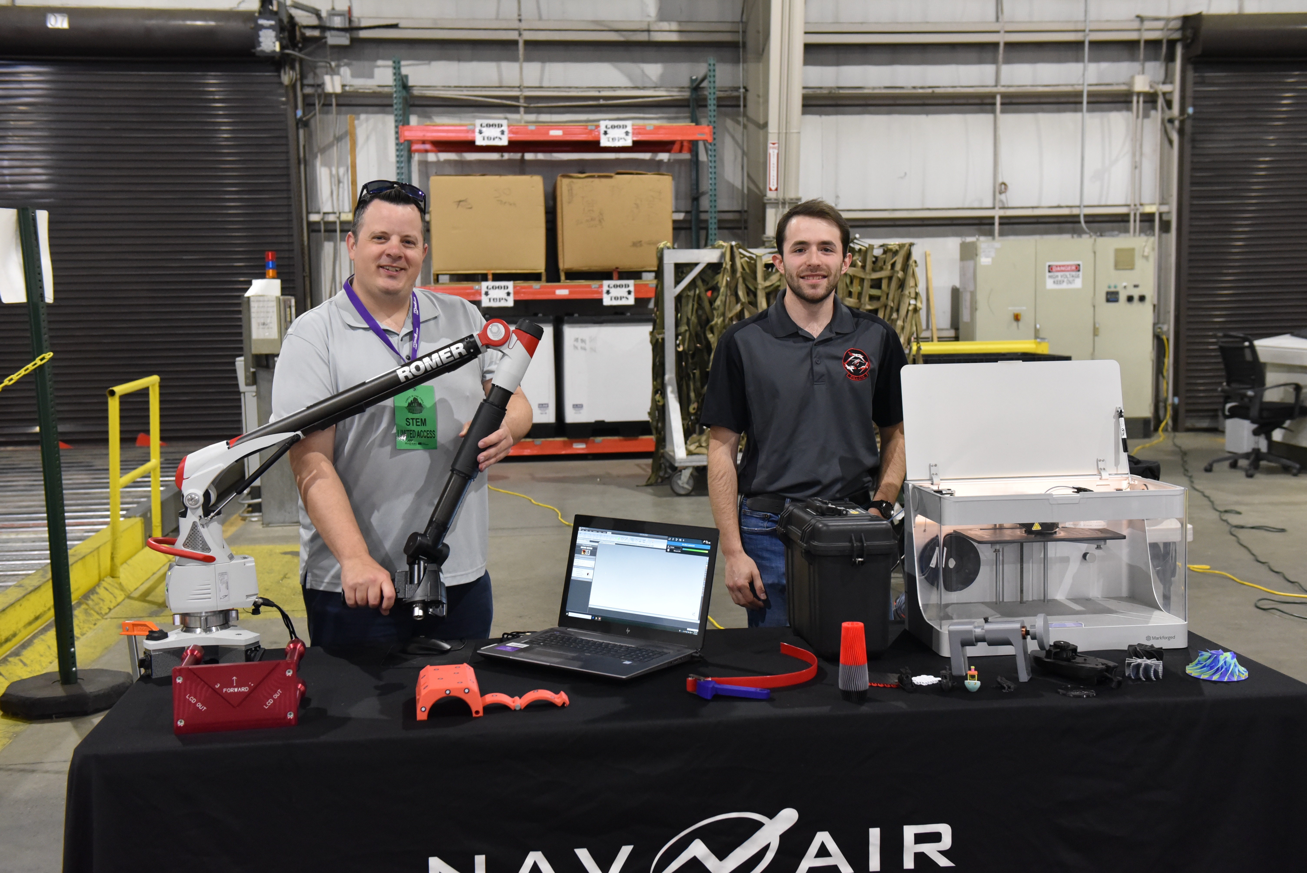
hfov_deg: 48.4
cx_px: 654
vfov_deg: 33.4
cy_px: 436
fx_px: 1453
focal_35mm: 40
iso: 4000
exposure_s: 1/100
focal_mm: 40
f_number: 5
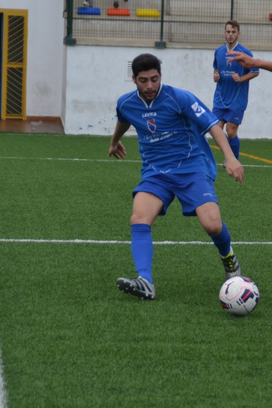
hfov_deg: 4.5
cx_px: 207
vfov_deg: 6.7
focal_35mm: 307
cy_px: 148
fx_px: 3479
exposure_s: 1/800
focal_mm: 100
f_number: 5.6
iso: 400
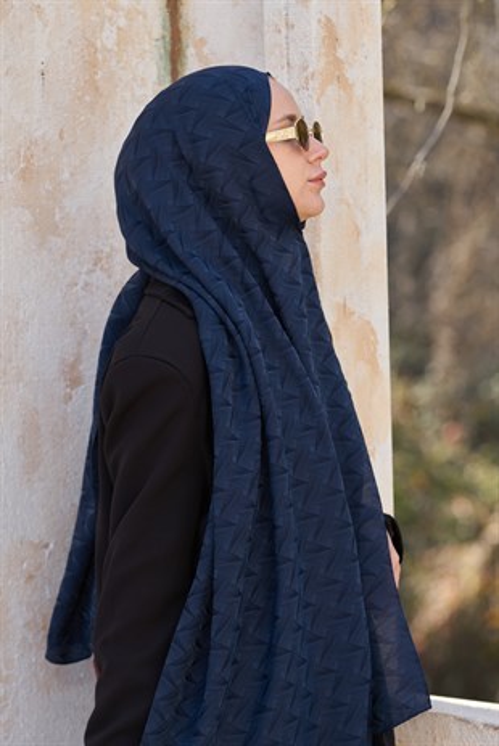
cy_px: 373
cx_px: 250
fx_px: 2595
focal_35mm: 125
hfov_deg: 11.0
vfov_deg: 16.4
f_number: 4.5
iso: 200
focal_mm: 125
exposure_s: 1/200
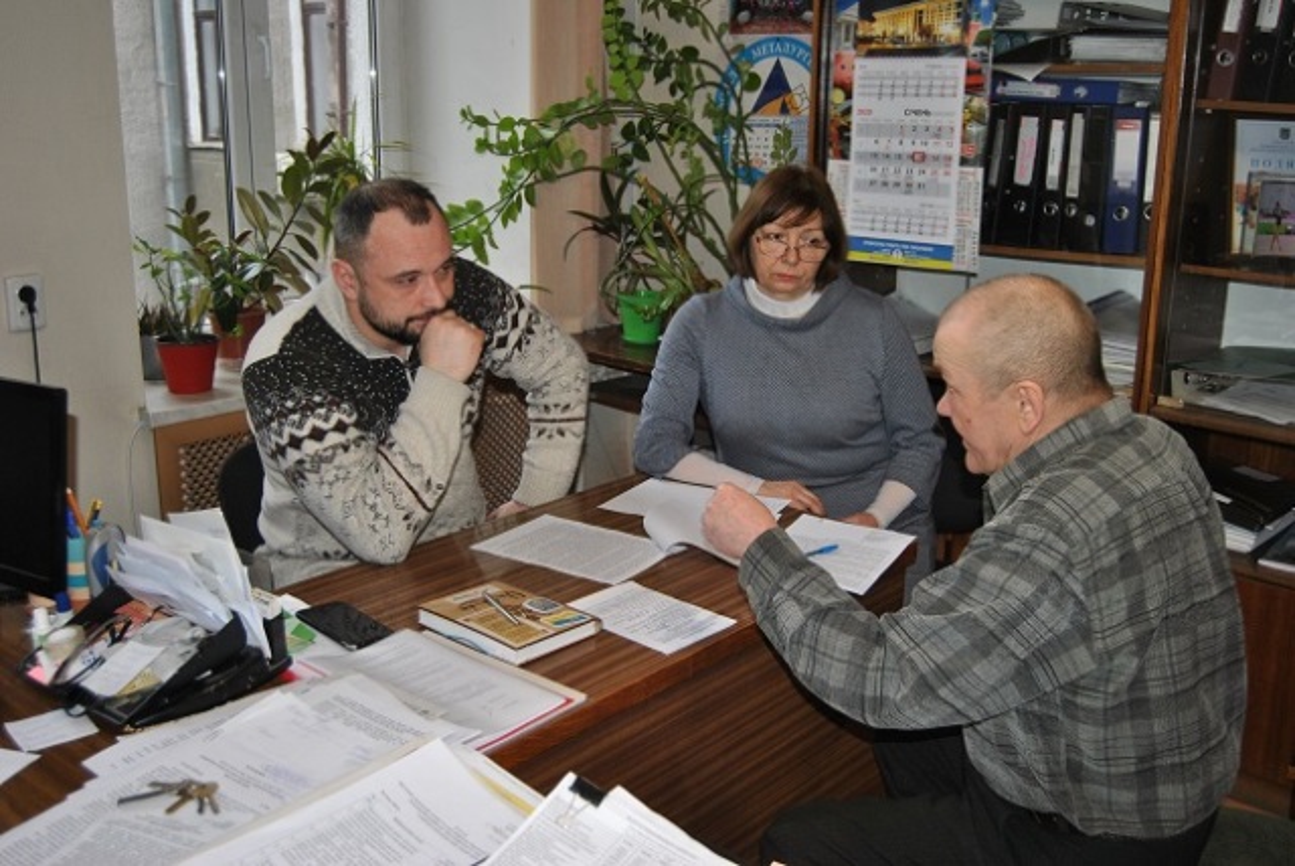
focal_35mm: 36
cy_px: 433
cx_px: 648
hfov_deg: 53.1
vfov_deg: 36.9
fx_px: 1296
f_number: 3.8
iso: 200
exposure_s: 1/60
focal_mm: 24
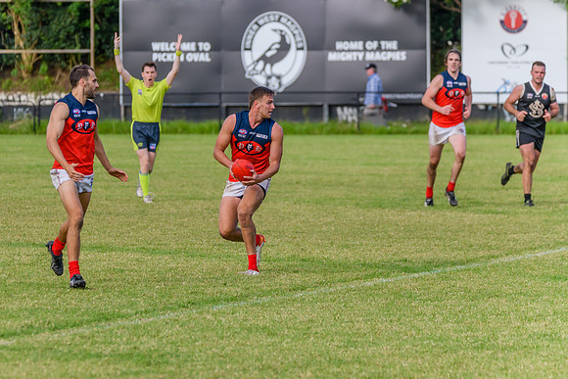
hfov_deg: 5.7
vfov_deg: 3.8
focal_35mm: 364
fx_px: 5742
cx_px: 208
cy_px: 195
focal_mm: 280
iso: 900
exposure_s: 1/2000
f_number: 5.6
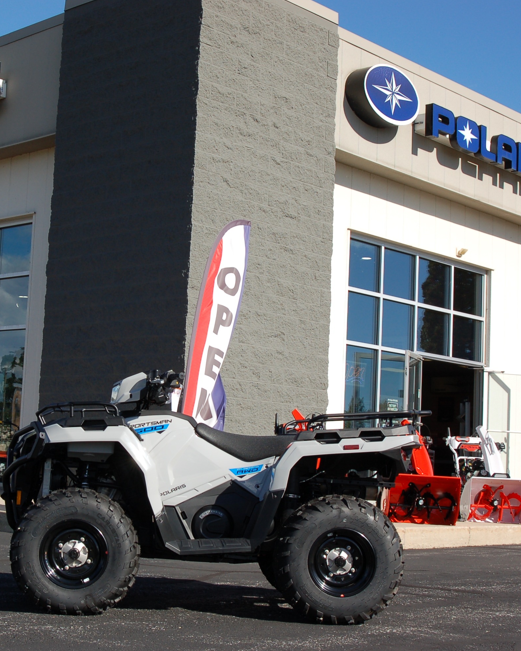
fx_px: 1156
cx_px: 182
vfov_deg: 31.4
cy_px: 326
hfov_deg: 25.3
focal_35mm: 60
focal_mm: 28
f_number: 9
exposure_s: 1/320
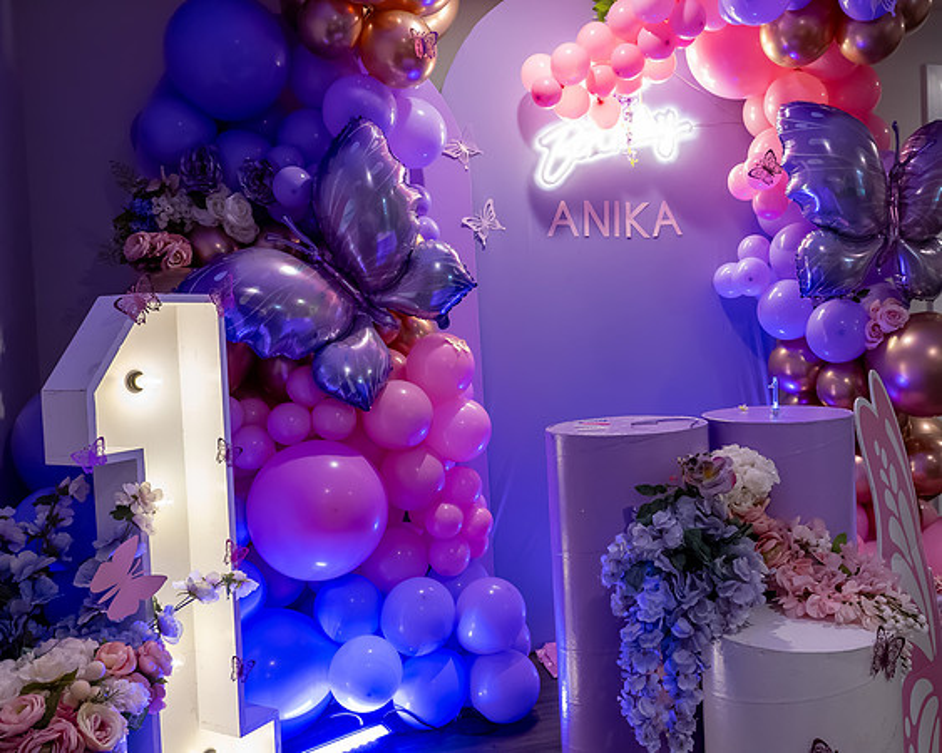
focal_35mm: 30
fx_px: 832
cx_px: 564
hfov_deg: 58.6
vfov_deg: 48.7
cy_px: 356
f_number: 5
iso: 1600
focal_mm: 17
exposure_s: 1/80
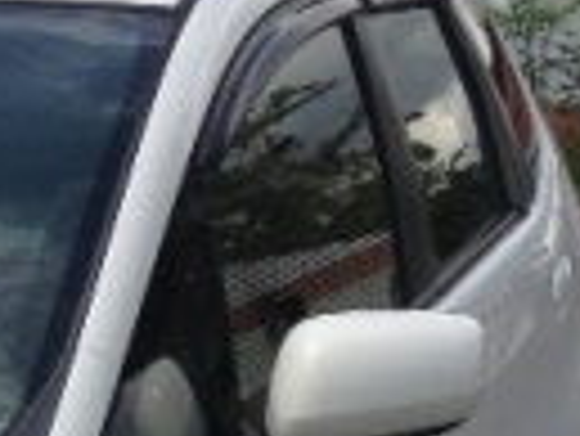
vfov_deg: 8.3
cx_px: -286
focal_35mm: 177
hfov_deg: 10.8
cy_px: 530
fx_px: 2968
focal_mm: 4.28
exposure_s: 1/1905
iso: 50
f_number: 2.4
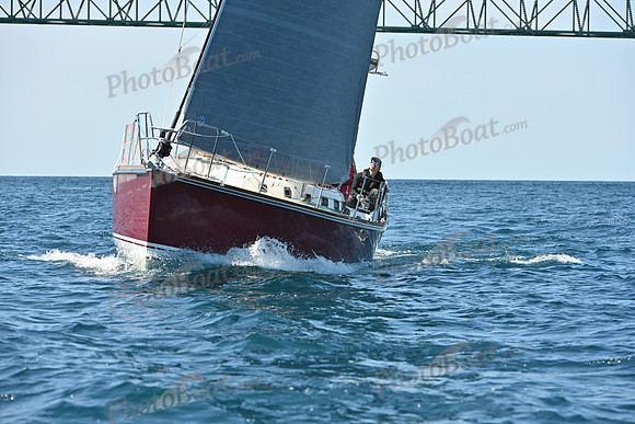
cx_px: 318
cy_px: 212
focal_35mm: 175
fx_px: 3087
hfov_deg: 11.7
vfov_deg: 7.9
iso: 320
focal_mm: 175
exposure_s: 1/1000
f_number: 8
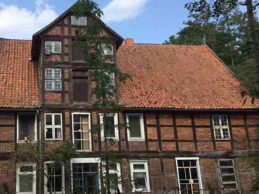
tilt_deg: +14.6
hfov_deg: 40.5
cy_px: 95
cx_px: 76
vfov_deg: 31.5
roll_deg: -0.5
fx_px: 344
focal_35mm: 46
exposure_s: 1/776
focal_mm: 3.3
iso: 25
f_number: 2.4
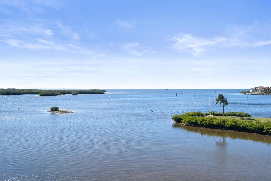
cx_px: 136
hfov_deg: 58.7
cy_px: 90
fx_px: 241
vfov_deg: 41.1
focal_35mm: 32
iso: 320
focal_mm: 32
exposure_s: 1/100
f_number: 8
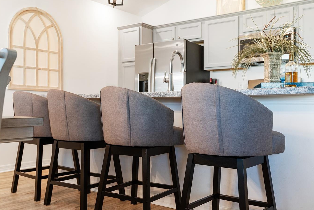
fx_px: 340
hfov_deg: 49.5
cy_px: 111
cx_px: 173
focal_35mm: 39
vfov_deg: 34.2
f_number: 7.1
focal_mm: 32.8
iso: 1000
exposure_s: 1/15
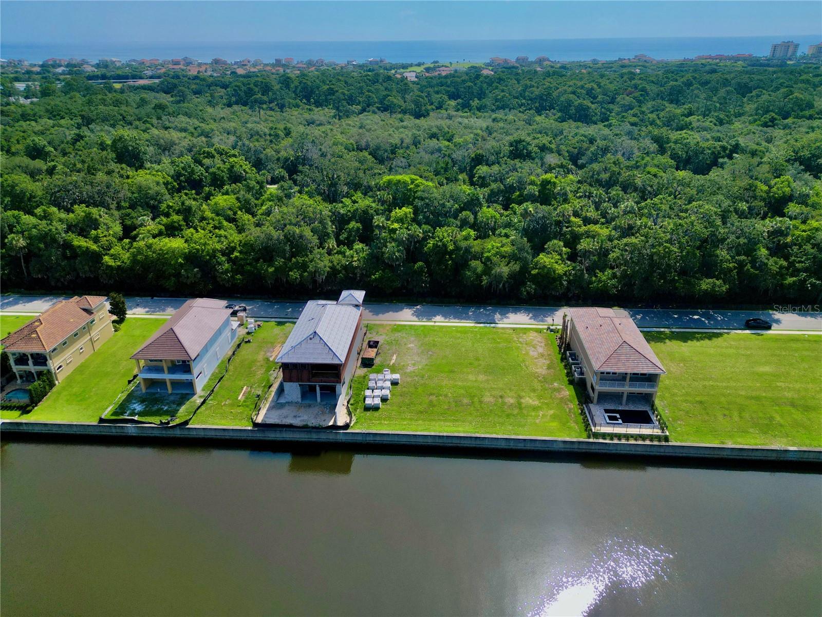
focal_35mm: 24
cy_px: 308
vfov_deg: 56.8
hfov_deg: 71.6
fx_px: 570
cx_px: 411
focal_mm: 6.72
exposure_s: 1/6000
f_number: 1.7
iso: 100
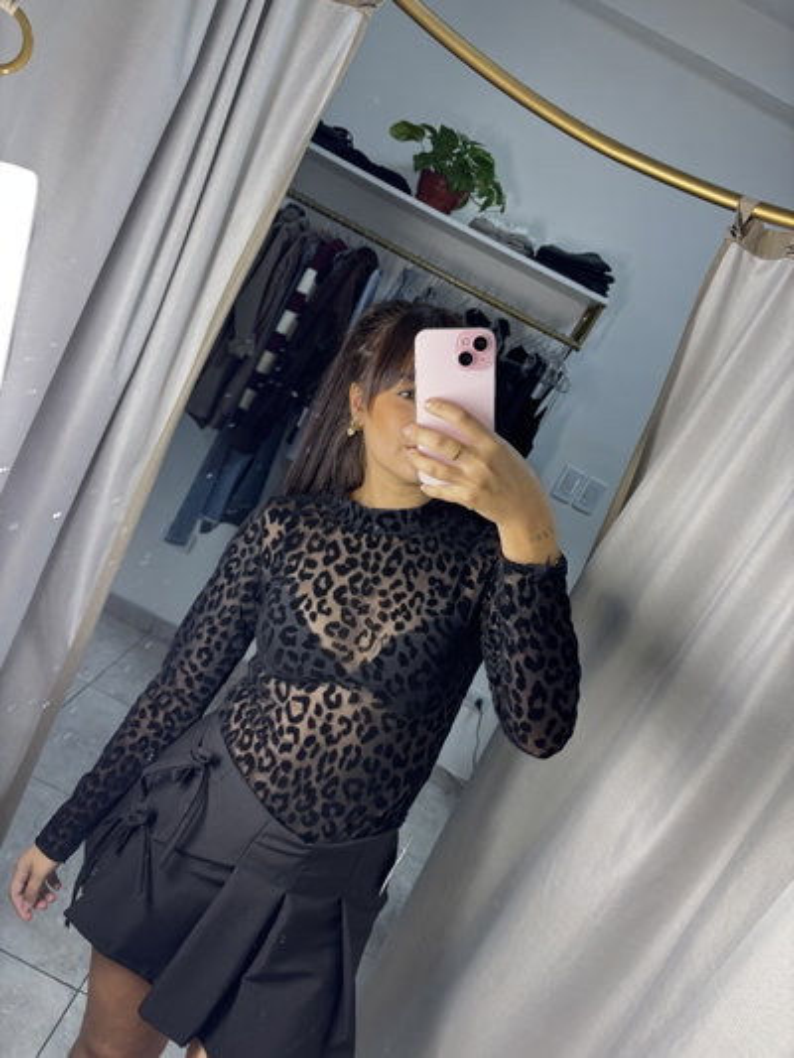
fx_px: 795
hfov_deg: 53.1
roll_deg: -29.4
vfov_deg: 67.3
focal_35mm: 26
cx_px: 397
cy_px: 529
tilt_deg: -11.4
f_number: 1.6
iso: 80
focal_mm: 5.96
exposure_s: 1/100
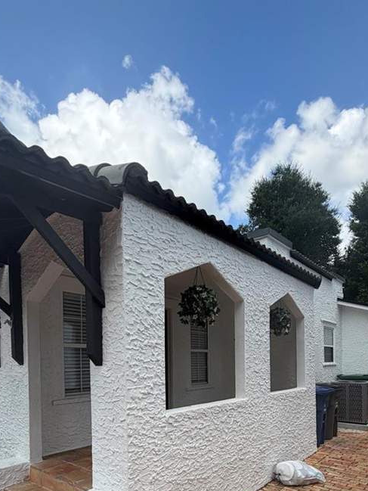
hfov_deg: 58.9
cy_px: 367
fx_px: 326
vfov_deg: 69.2
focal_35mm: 23
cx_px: 183
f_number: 2.2
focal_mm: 2.22
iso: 32
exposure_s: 1/770
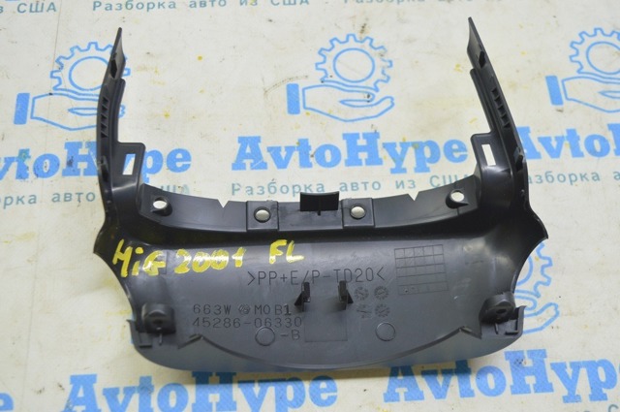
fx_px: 748
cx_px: 310
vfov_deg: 30.8
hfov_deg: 45.0
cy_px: 206
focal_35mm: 44
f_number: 5.6
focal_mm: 29
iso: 400
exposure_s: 1/20
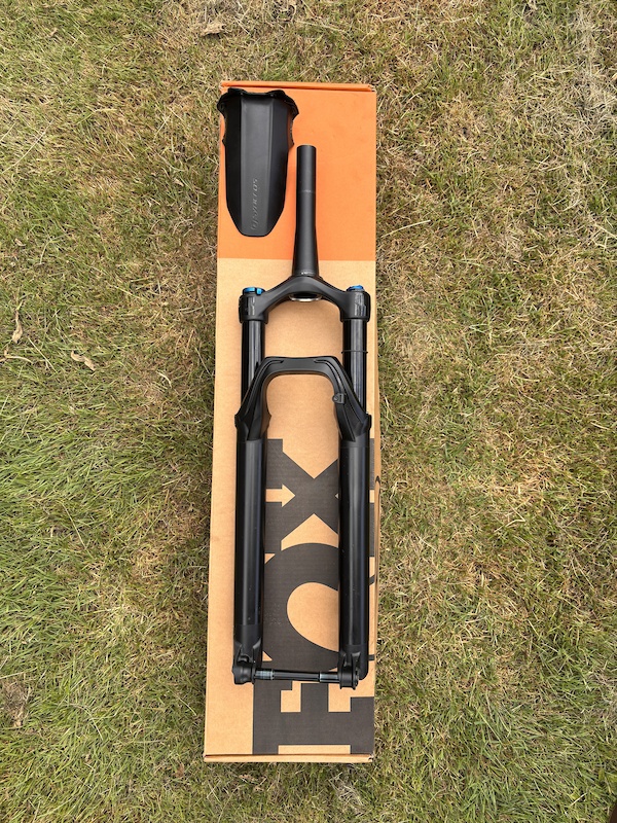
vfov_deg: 67.3
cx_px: 308
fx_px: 618
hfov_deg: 53.1
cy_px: 412
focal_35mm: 26
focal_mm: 5.96
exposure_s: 1/645
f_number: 1.6
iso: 50
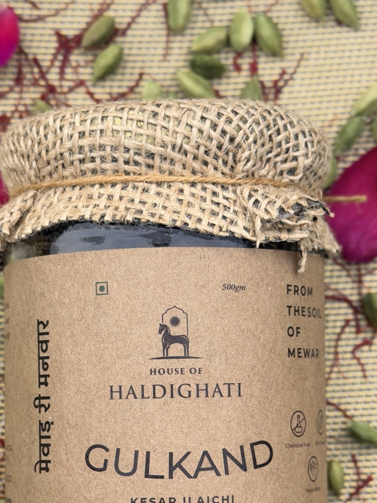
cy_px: 369
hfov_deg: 18.2
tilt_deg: -82.4
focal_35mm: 81
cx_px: 176
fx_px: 1176
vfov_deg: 23.9
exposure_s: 1/1377
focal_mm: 6.76
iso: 64
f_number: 1.78
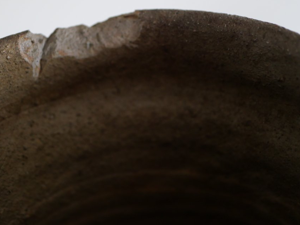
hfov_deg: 23.0
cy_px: 78
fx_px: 737
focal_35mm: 85
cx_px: 118
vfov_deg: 17.3
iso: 1250
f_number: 2.8
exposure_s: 1/60
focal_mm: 30
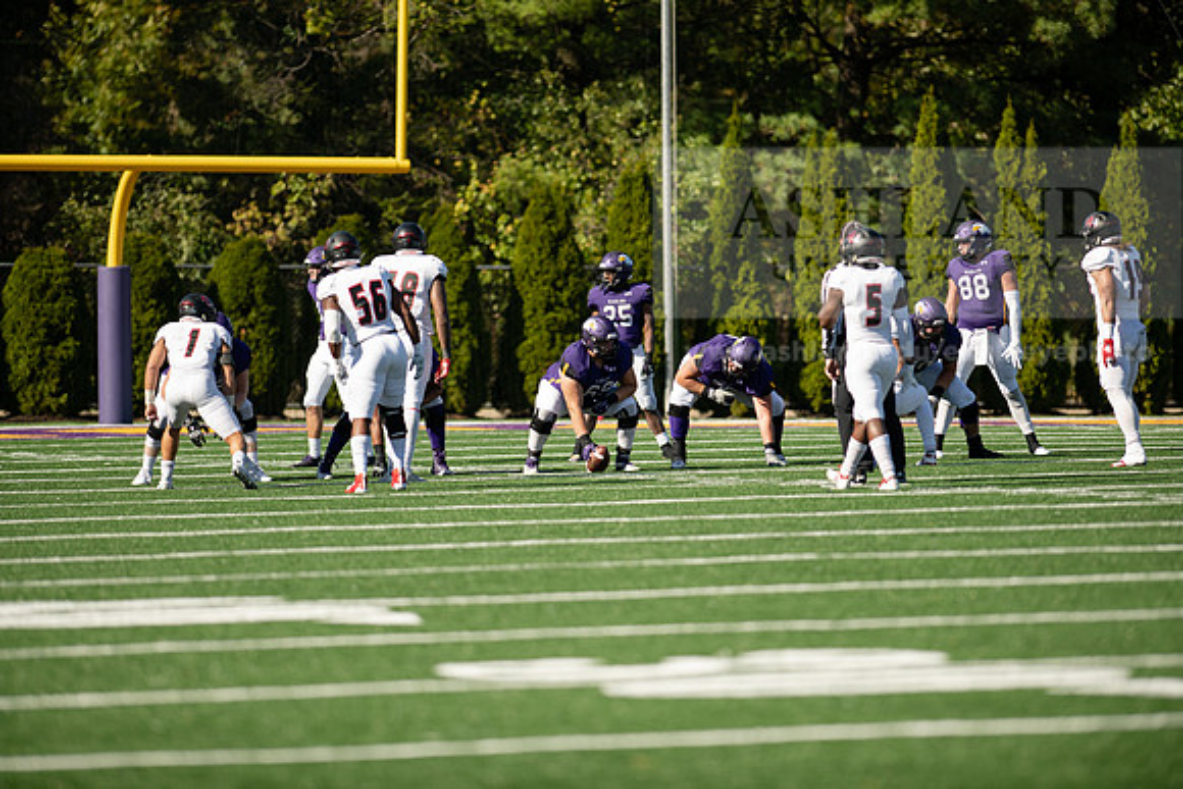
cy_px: 394
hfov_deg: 6.9
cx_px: 592
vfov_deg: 4.6
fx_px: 9860
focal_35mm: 300
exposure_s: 1/1600
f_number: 3.2
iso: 160
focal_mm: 300
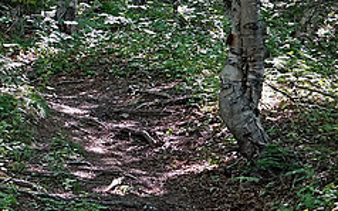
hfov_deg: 10.2
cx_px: 43
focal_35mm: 205
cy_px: 103
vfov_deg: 6.4
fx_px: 1892
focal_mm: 55
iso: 800
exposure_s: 1/50
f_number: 9
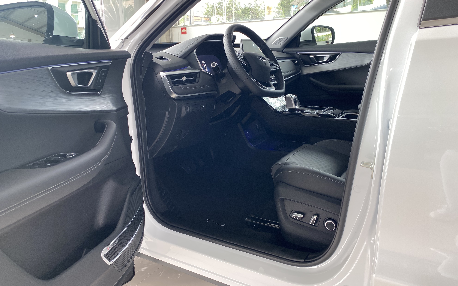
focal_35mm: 28
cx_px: 229
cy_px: 118
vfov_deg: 44.4
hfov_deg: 66.5
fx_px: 349
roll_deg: +1.9
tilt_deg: -10.8
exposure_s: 1/122
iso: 50
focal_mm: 4.25
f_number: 1.8
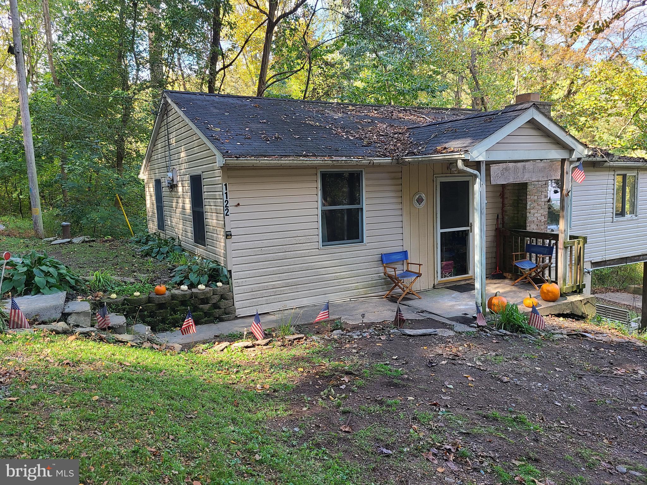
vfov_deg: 53.1
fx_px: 486
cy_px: 242
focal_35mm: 26
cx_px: 324
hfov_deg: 67.3
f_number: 1.8
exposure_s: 1/119
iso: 50
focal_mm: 5.4
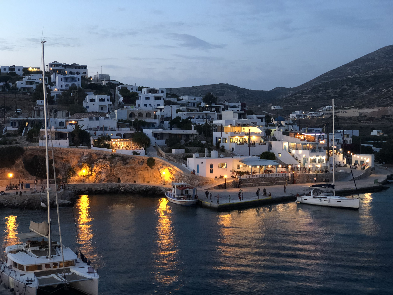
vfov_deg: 28.0
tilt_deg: -1.1
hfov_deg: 36.8
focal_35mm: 52
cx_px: 196
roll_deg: +1.1
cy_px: 148
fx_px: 590
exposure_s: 1/11
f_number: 2.4
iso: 160
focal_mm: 6
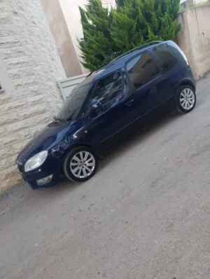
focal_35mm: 23
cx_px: 105
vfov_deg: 73.9
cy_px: 140
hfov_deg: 58.9
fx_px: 186
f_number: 1.8
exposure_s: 1/50
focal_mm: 5.06
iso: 250
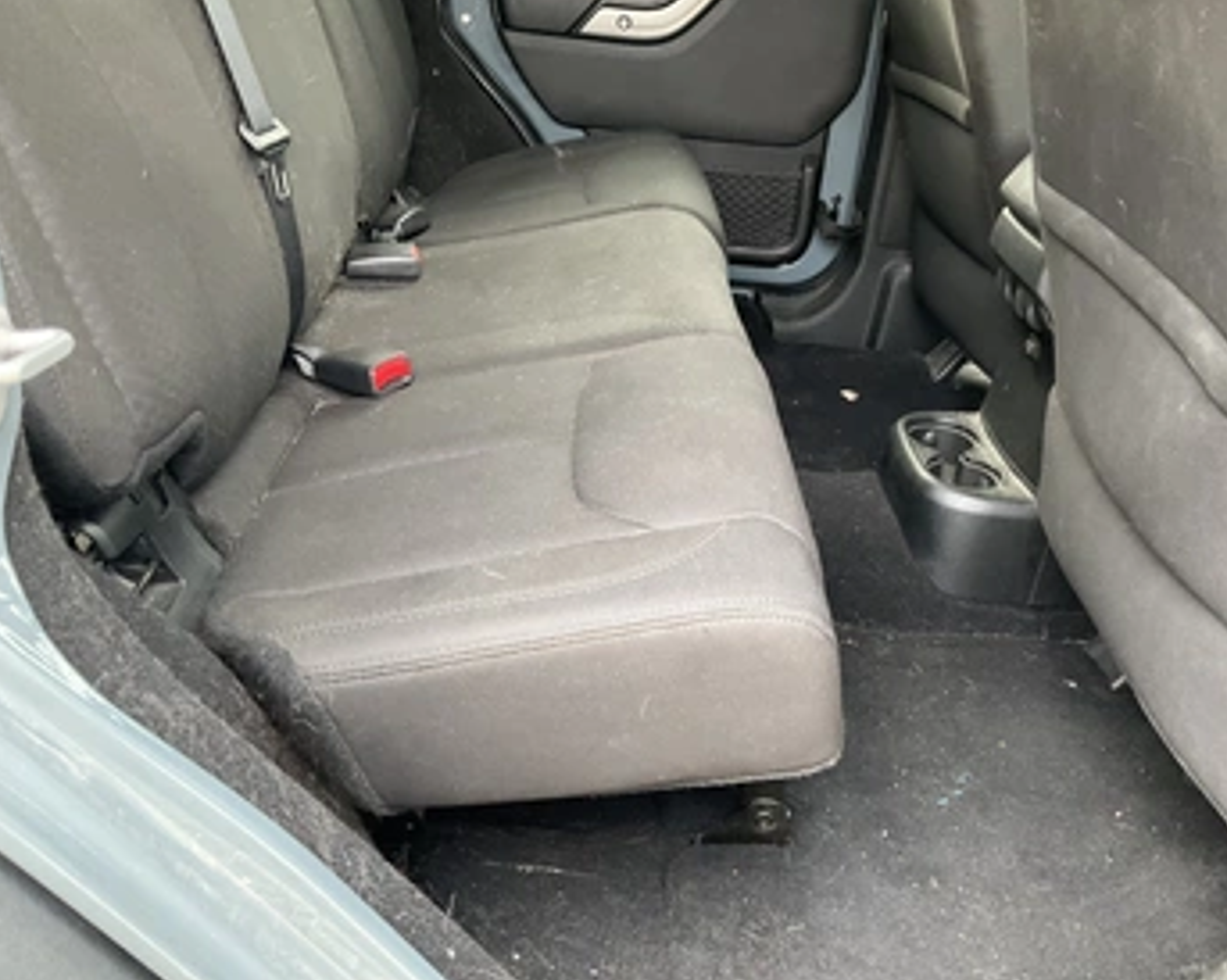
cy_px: 469
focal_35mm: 33
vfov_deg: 44.5
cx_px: 698
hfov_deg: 54.1
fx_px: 1198
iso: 100
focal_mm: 3
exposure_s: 1/60
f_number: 1.8
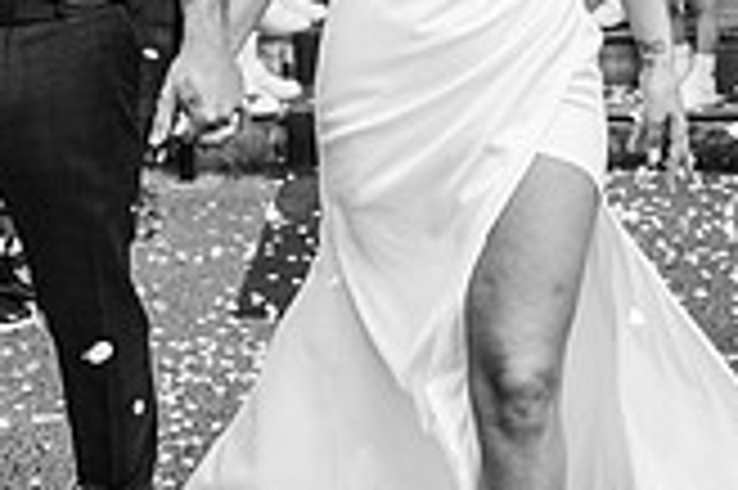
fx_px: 1741
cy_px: -49
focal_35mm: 85
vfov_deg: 15.6
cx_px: 202
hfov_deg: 23.7
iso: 560
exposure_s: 1/1000
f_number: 4
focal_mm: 24
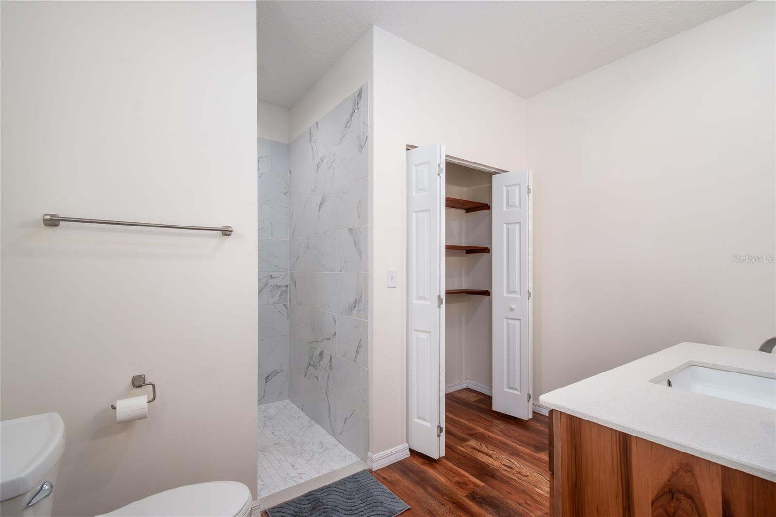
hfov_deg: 100.4
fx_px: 323
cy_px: 258
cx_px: 388
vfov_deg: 77.3
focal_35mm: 15
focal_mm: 10
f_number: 9
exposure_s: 1/30
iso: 250
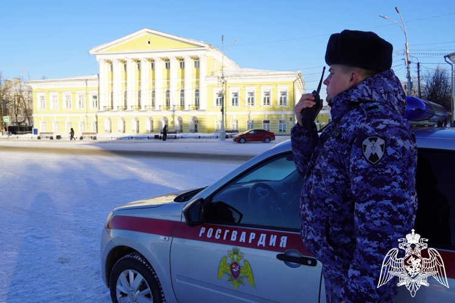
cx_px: 228
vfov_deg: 43.6
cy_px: 152
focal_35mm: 30
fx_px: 379
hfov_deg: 61.9
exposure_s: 1/125
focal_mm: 20
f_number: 9
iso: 100
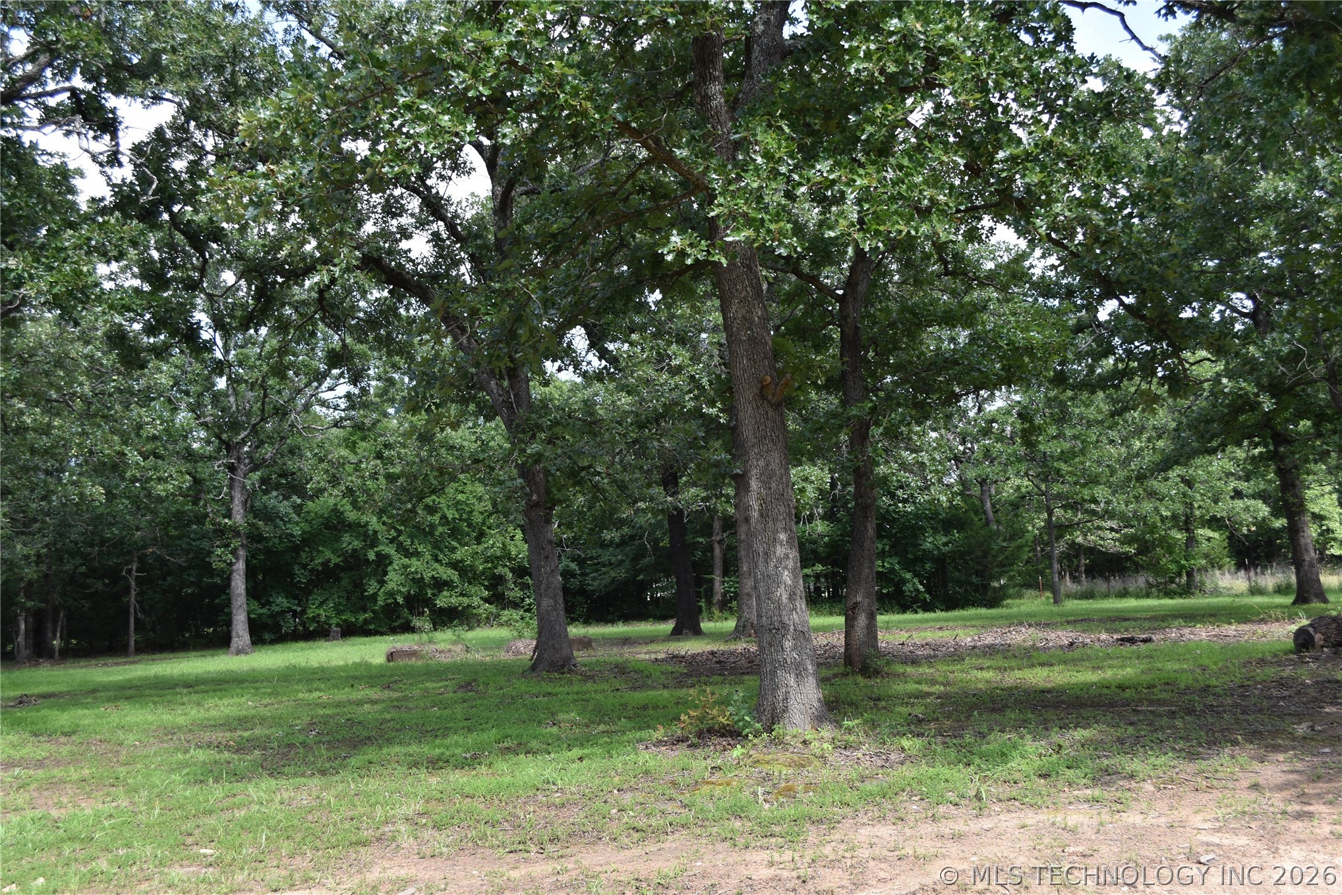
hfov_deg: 53.1
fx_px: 1342
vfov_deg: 36.9
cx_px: 671
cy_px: 448
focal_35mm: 36
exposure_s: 1/250
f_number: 5.6
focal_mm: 24
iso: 200
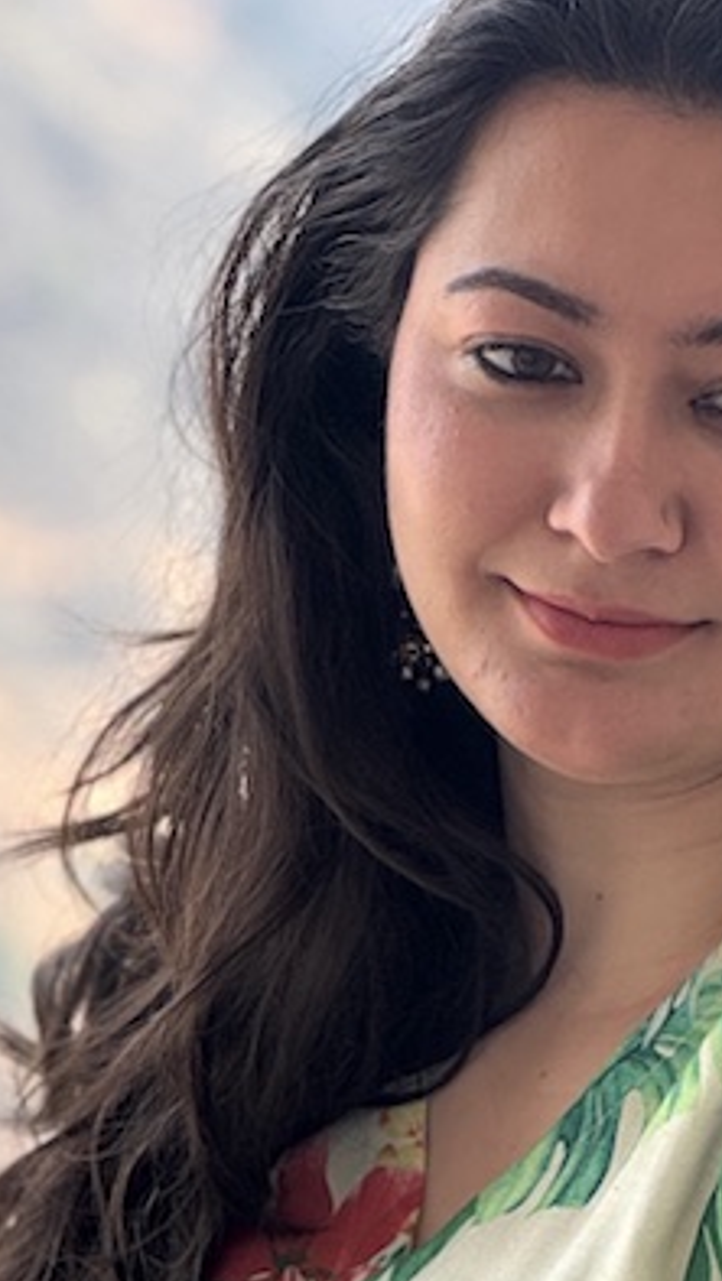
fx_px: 7206
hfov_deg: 5.7
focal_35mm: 212
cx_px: 34
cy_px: 1613
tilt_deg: -10.0
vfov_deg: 10.0
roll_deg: -0.1
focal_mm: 9
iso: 25
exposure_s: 1/165
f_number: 2.8
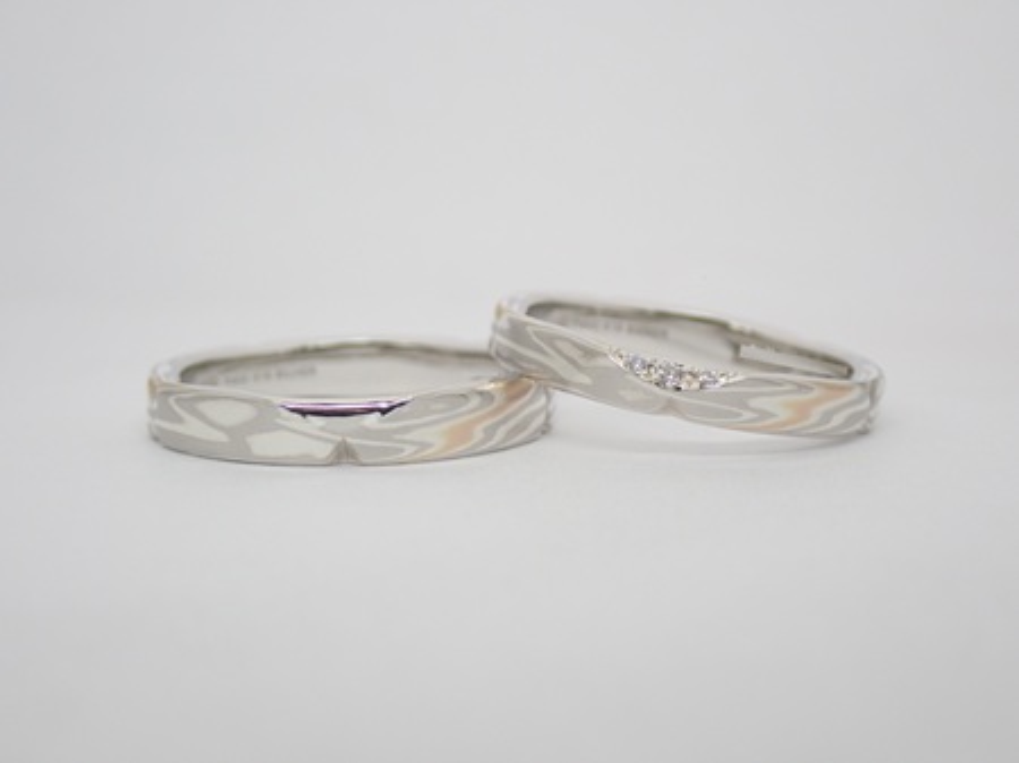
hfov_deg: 25.3
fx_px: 2265
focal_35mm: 77
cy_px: 382
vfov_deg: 19.1
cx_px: 510
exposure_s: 1/100
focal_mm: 13.65
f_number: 4.1
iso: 200
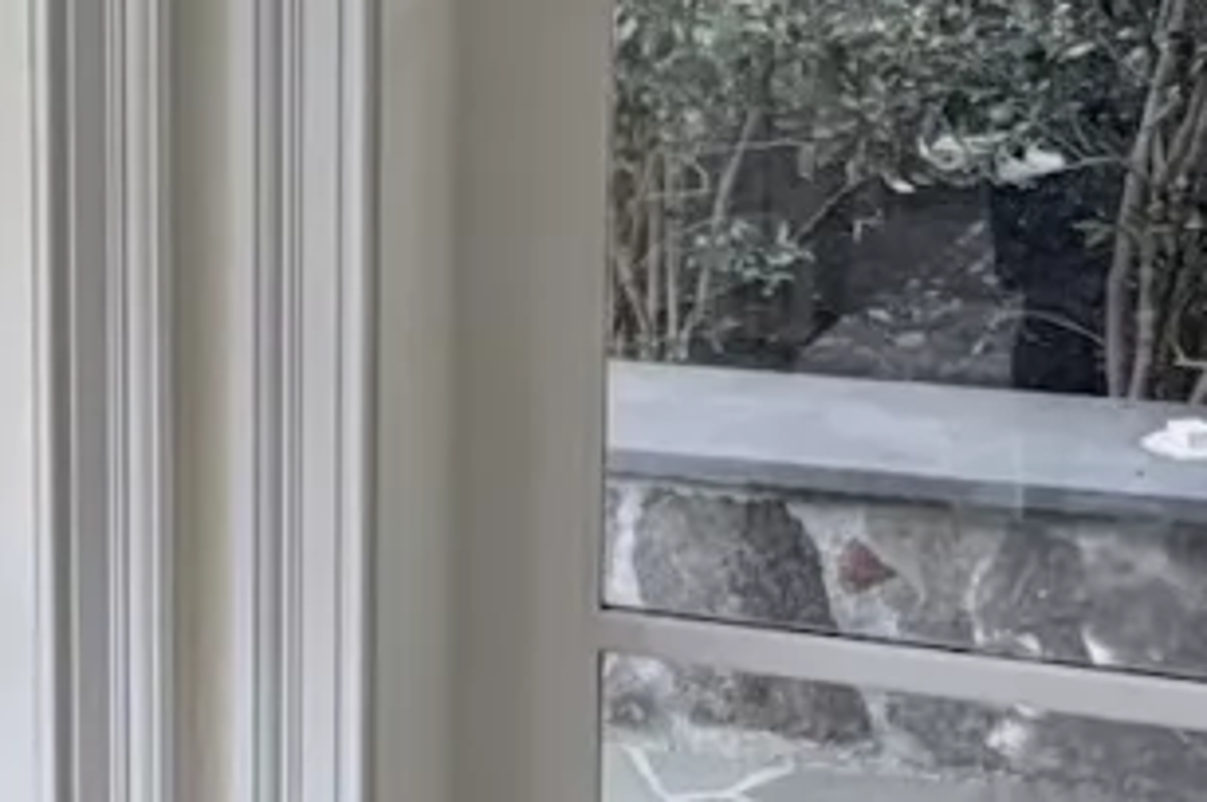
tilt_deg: -4.6
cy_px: -110
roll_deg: +0.8
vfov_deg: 17.2
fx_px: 2545
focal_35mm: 76
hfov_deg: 25.7
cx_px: 98
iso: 80
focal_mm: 2.22
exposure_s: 1/121
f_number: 2.2
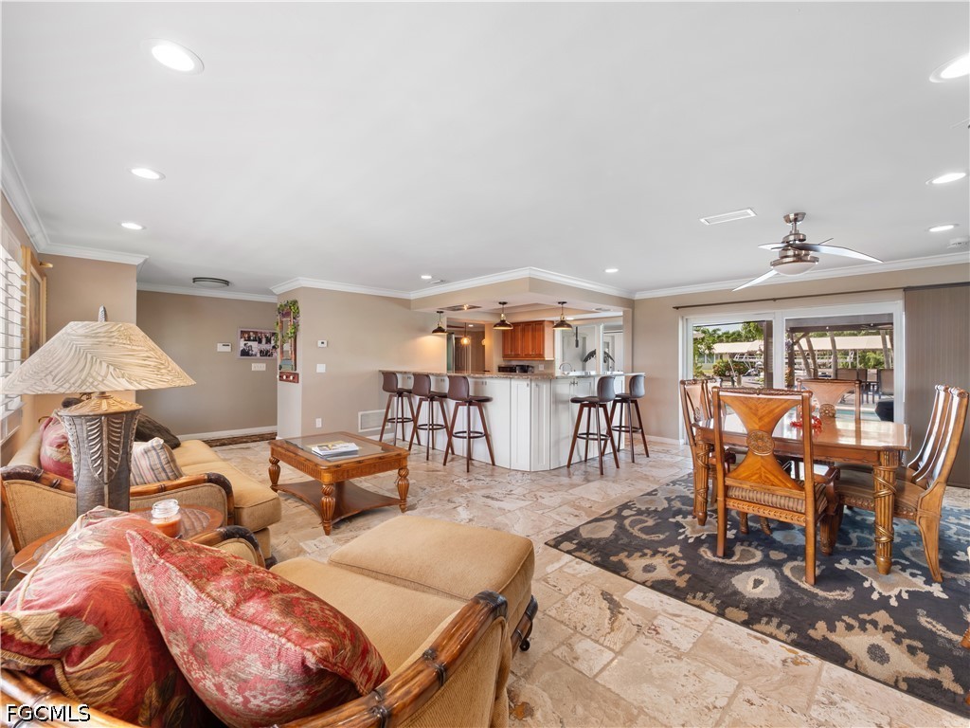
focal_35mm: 14
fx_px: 392
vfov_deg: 85.7
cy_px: 364
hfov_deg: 102.1
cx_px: 485
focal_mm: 7
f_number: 7.1
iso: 200
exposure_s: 1/3
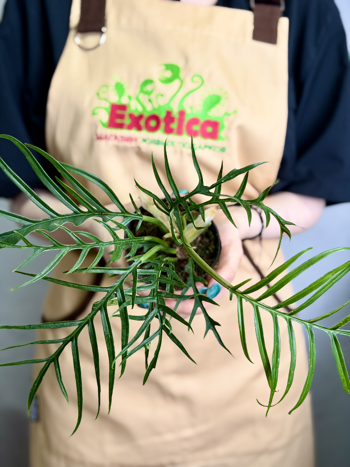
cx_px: 175
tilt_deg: -16.5
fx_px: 647
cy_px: 234
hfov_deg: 30.3
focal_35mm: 48
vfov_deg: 39.7
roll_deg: -1.0
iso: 50
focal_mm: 6.76
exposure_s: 1/179
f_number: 1.78
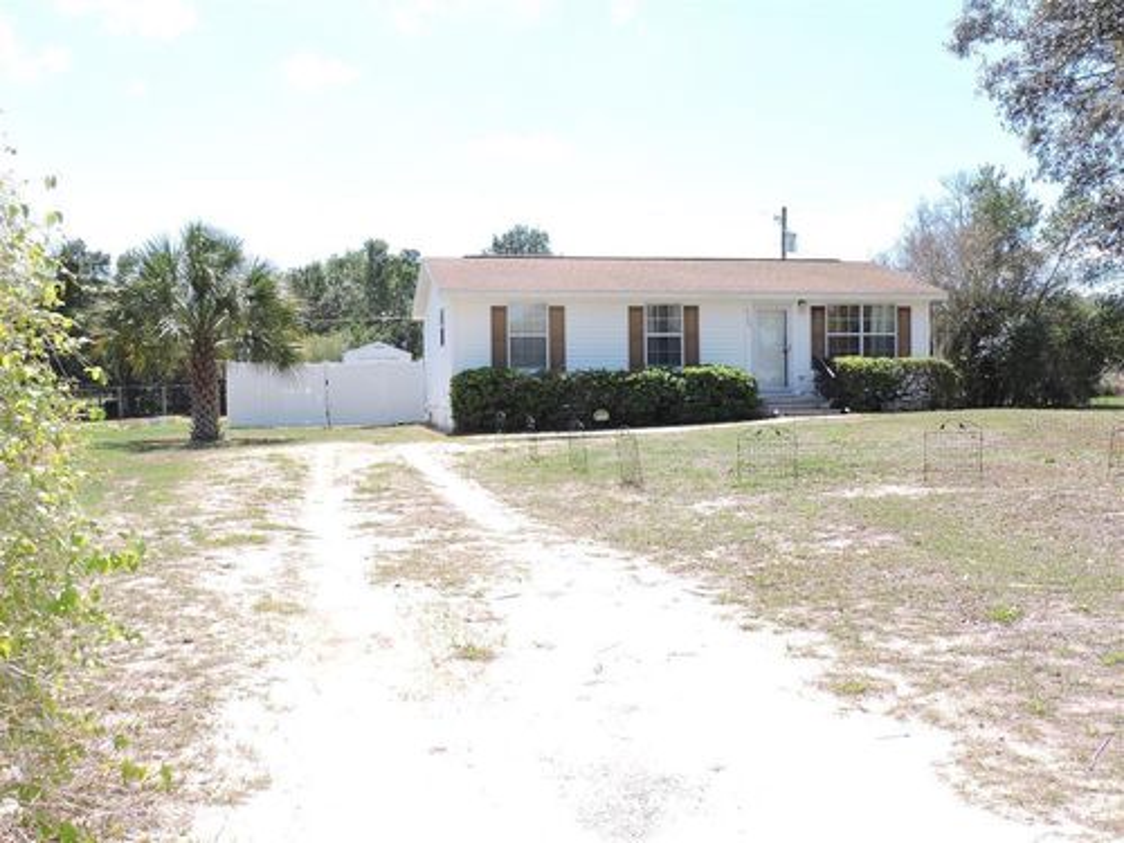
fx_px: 1136
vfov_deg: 40.7
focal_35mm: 35
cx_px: 562
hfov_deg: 52.6
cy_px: 422
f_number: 3.3
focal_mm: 6.2
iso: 160
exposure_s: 1/800
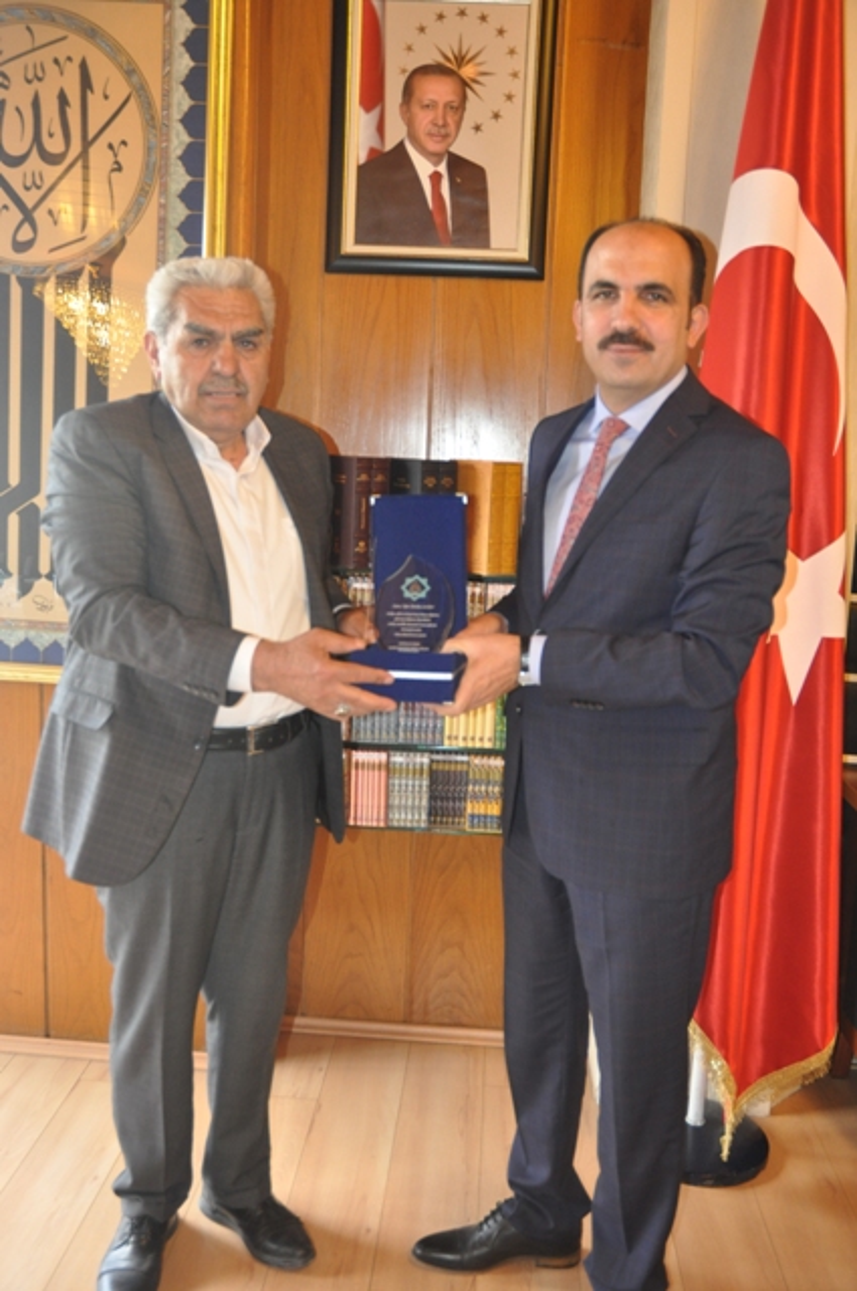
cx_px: 428
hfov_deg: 39.9
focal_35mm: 33
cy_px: 646
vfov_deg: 57.3
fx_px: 1181
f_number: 3.5
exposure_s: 1/60
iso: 800
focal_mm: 22
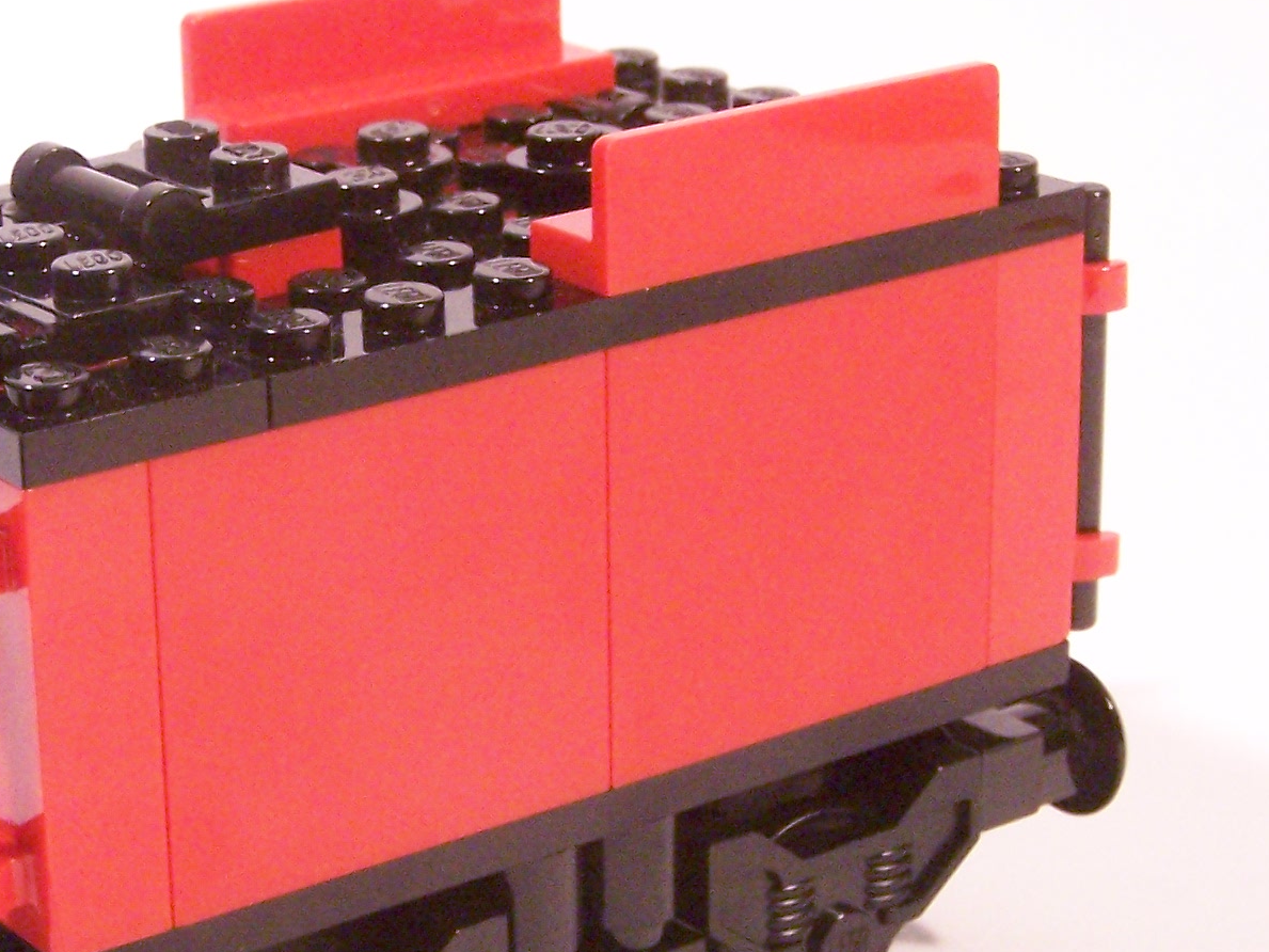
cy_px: 537
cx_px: 419
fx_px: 3813
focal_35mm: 104
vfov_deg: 14.2
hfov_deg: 18.8
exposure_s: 1/30
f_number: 3.2
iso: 400
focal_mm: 8
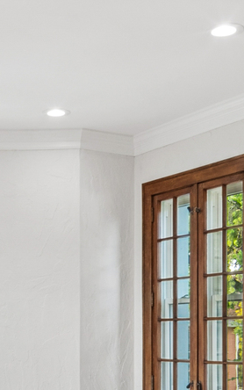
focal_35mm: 67
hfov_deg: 19.1
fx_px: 712
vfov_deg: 29.3
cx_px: 28
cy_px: 355
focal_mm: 12
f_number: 8
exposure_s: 1/25
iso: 400
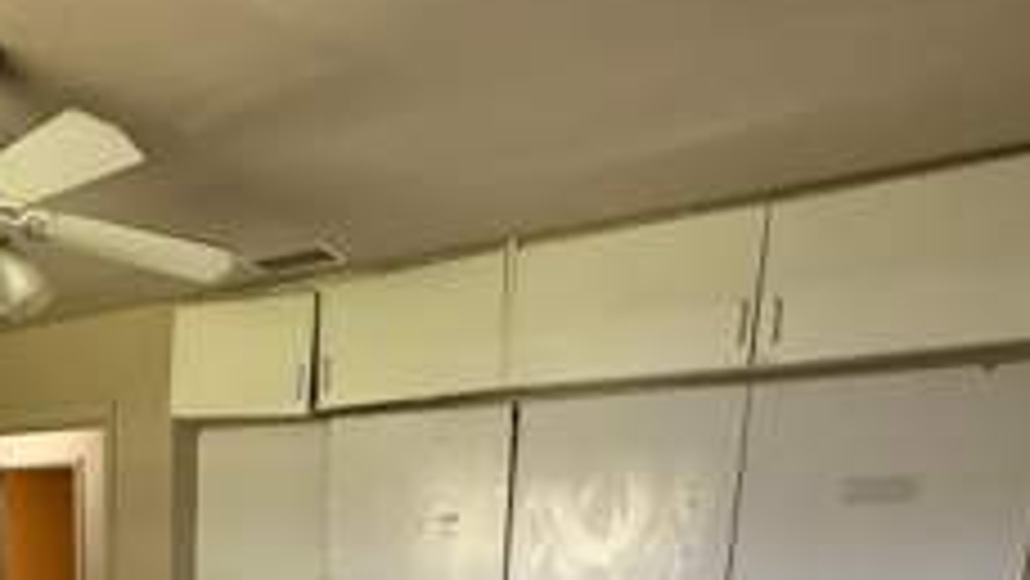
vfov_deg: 30.8
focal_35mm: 32
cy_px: 704
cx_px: 243
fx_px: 874
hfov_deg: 57.5
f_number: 2.2
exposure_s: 1/99
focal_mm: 2.22
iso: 200
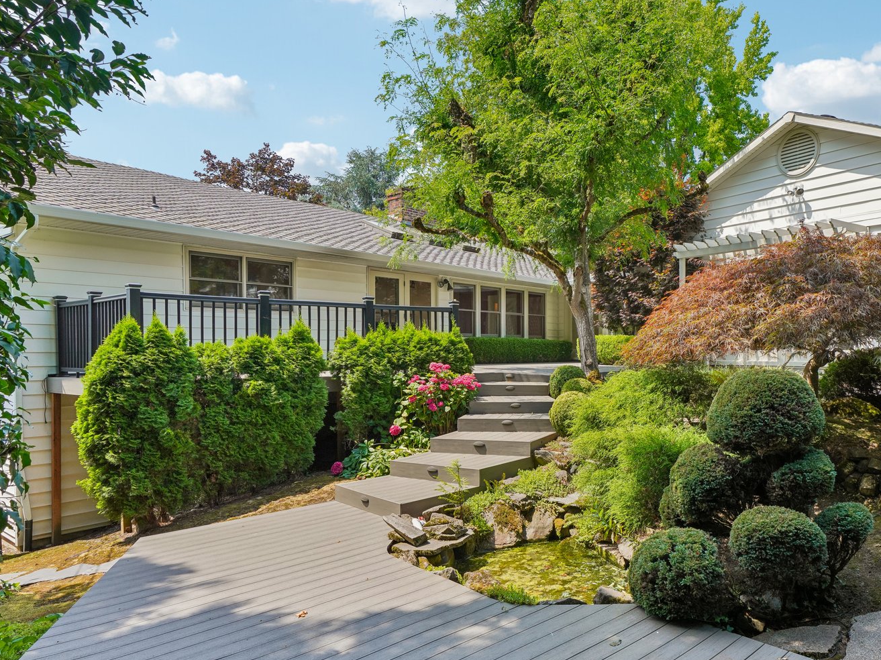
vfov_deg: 56.8
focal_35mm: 24
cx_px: 591
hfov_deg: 69.5
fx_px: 611
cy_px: 347
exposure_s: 1/320
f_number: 8
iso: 400
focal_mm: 16
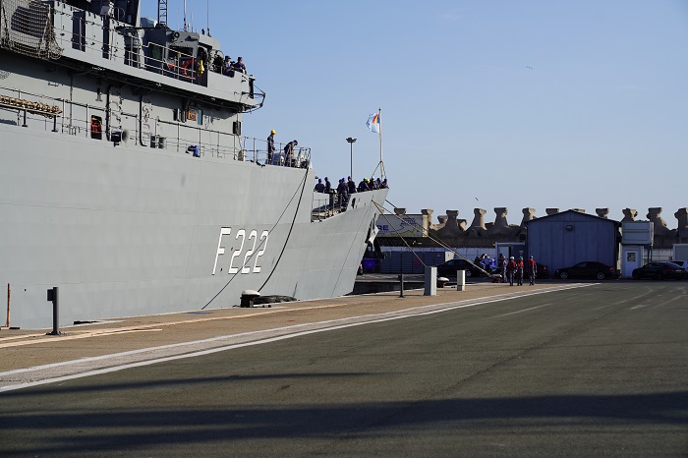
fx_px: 1337
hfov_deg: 28.9
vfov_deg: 19.4
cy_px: 229
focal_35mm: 70
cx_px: 344
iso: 100
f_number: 5
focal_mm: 70
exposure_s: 1/800
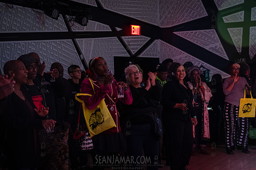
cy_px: 85
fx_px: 476
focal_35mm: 67
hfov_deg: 30.1
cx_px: 128
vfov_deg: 20.3
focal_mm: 67
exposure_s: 1/160
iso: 10000
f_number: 3.2
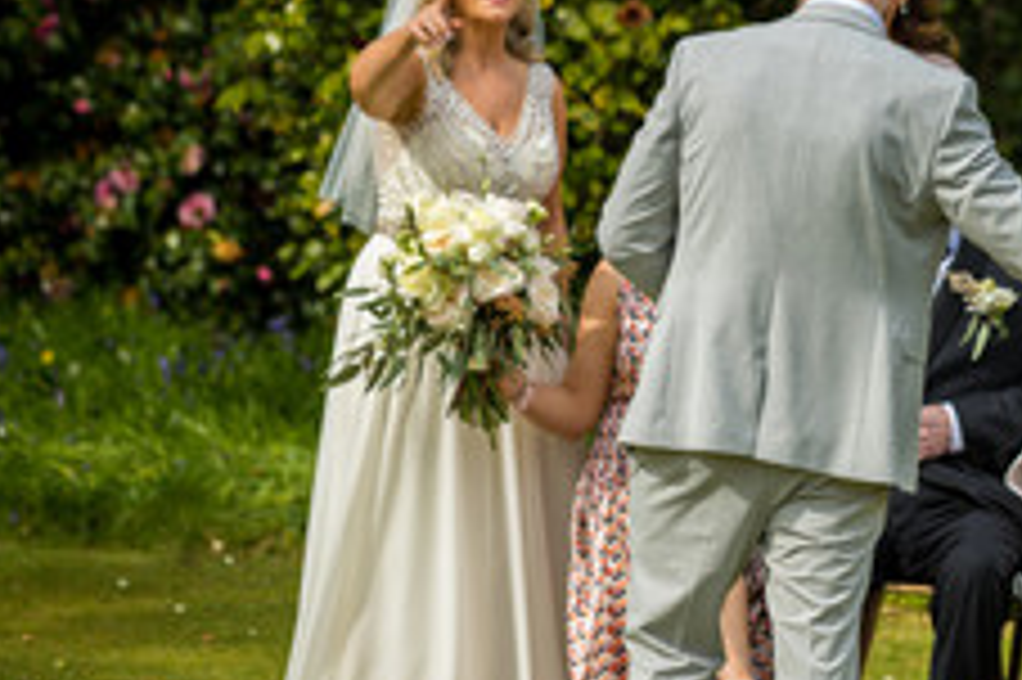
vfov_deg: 6.2
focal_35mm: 223
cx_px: 771
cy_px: 263
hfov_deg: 9.2
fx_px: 6326
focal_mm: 112
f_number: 2.8
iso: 100
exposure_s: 1/1000
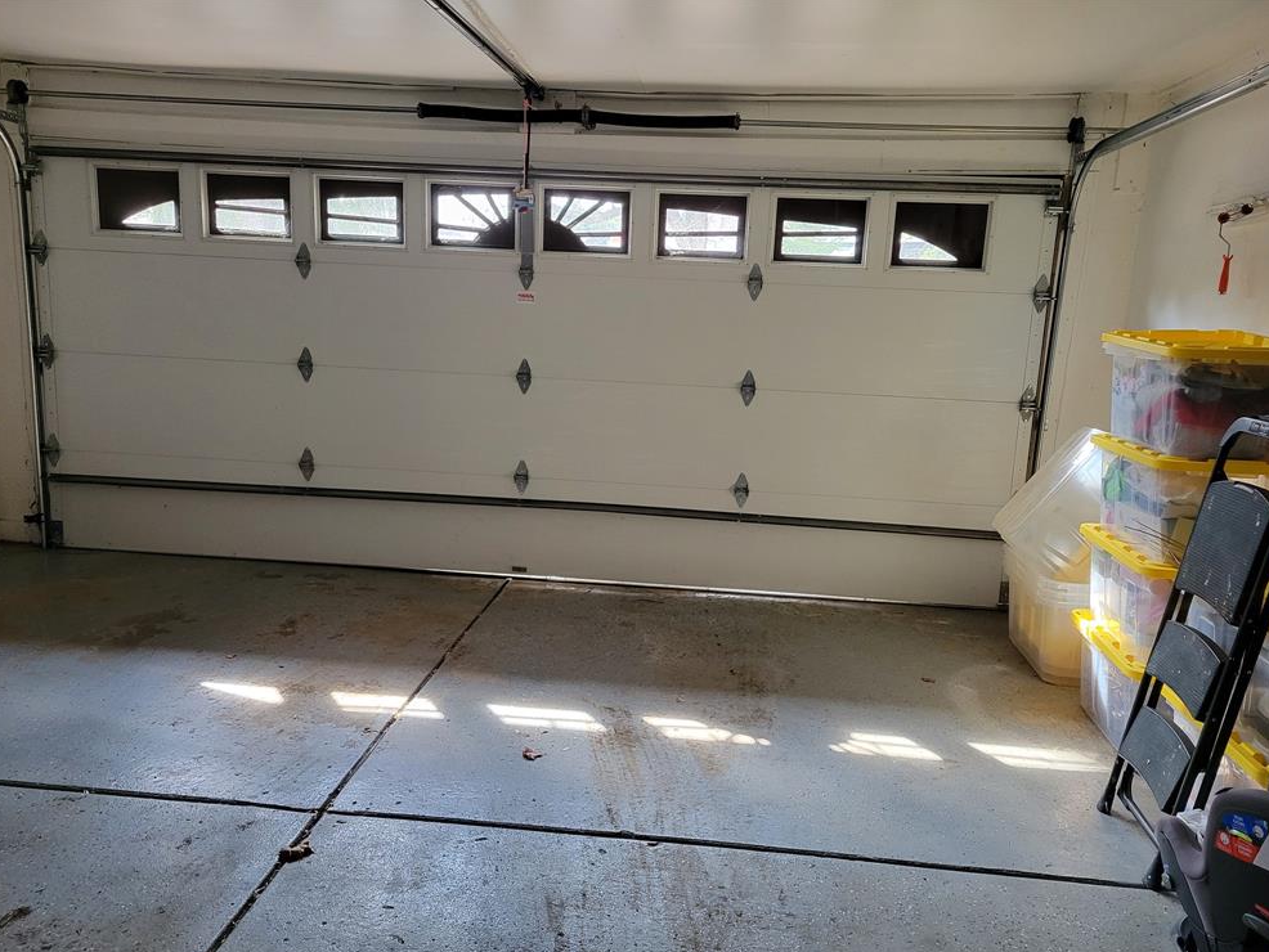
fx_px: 990
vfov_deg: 51.4
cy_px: 491
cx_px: 646
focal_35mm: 27
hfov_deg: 65.3
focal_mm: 5.4
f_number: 1.8
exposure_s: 1/120
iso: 320
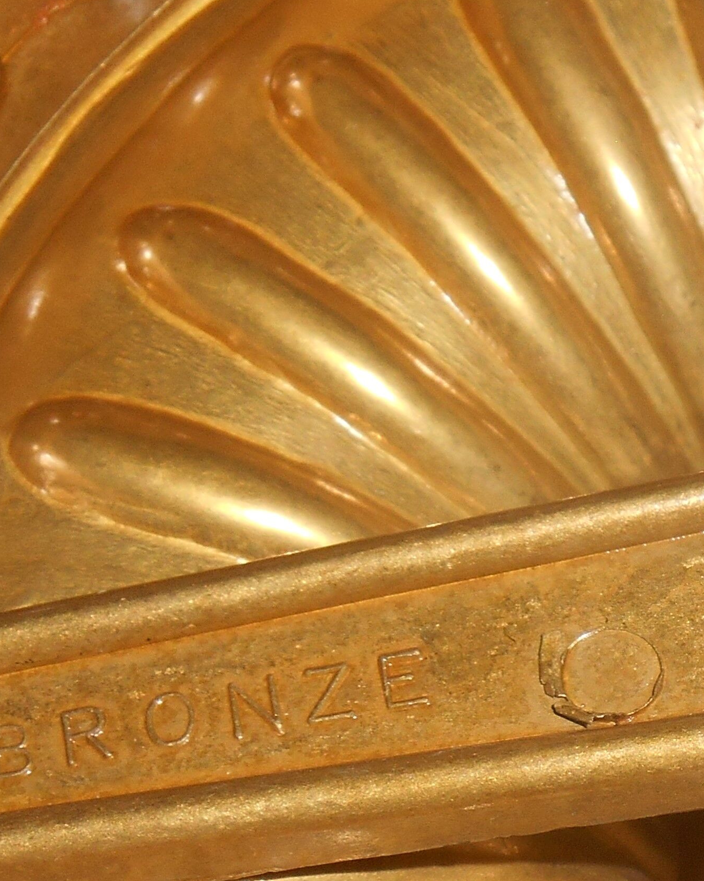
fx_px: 2032
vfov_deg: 23.9
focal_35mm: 78
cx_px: 838
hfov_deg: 18.6
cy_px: 765
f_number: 11.4
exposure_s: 1/25
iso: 80
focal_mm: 5.5
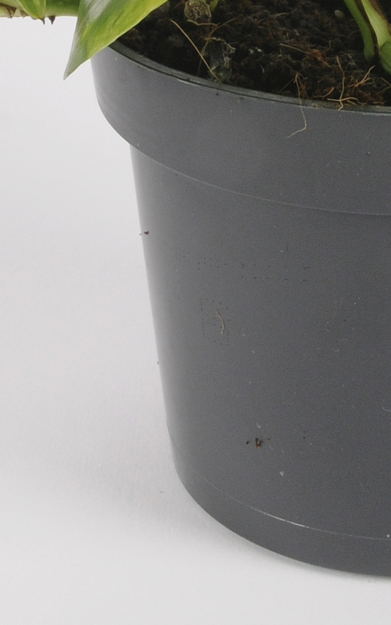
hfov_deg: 8.1
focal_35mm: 162
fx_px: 2761
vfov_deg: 12.7
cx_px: 310
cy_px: -77
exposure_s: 1/125
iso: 250
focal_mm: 22
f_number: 16
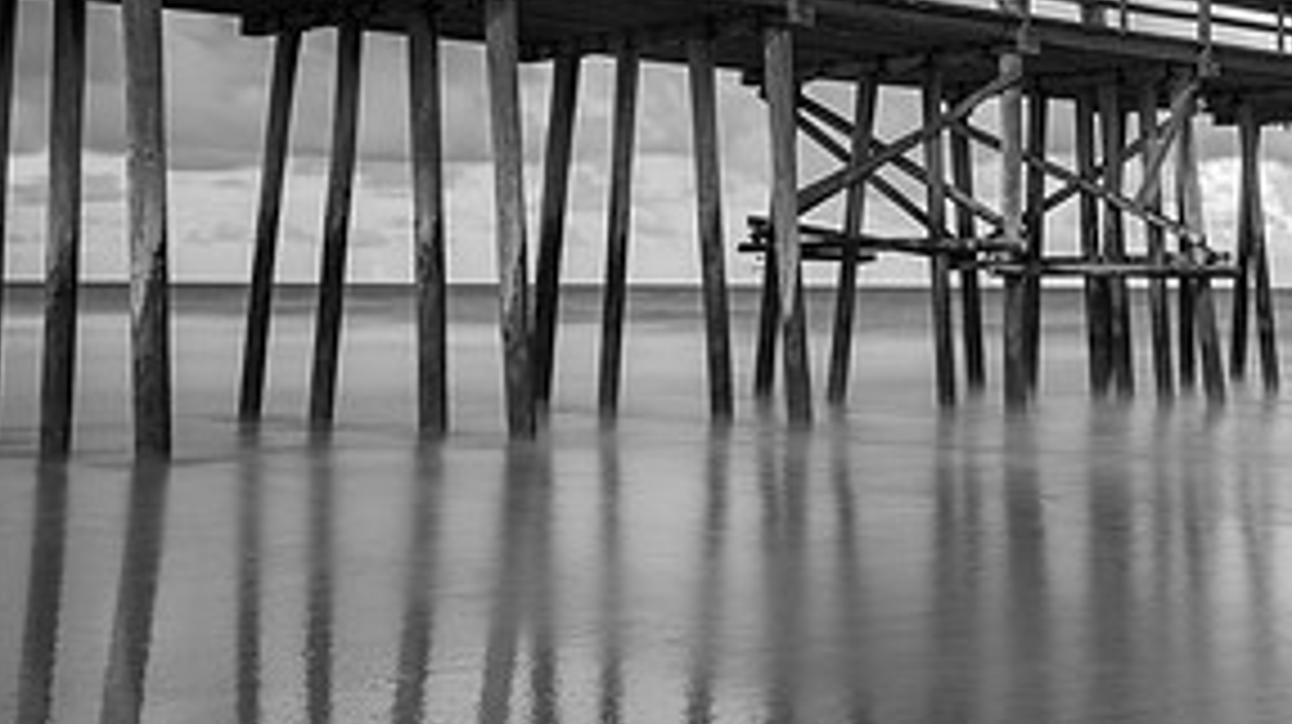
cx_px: 743
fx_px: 2157
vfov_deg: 18.7
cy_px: 40
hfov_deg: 33.3
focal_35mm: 63
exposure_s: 20
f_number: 19
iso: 31
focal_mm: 28
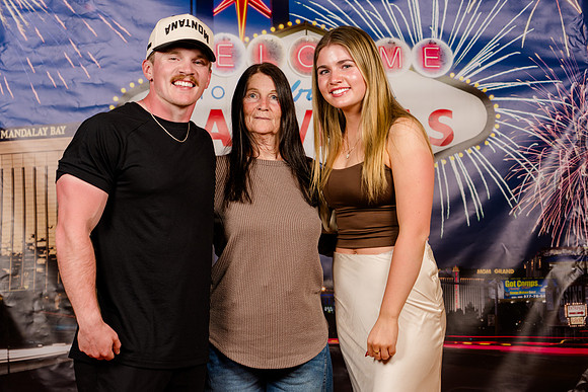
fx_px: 1144
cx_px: 294
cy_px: 196
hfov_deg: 28.8
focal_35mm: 70
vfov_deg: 19.5
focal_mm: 70
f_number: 4
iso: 250
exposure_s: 1/125
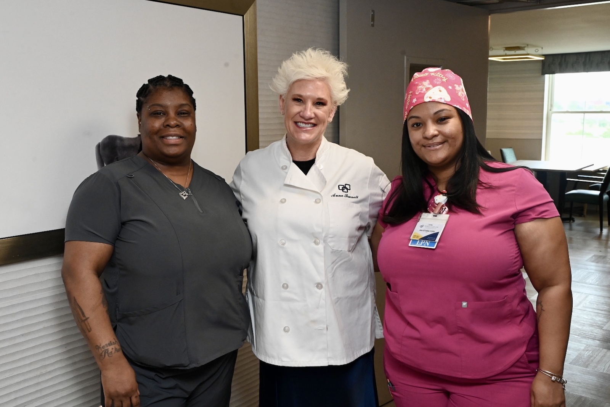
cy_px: 204
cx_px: 305
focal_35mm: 35
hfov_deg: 54.4
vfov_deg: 37.9
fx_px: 593
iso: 4000
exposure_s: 1/160
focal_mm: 35
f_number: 9
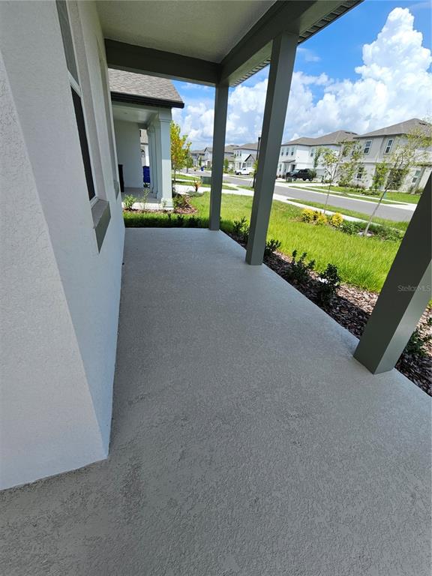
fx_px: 216
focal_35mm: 13
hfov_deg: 89.9
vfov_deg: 106.2
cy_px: 288
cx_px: 216
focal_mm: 2.2
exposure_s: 1/1668
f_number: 2.2
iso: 50
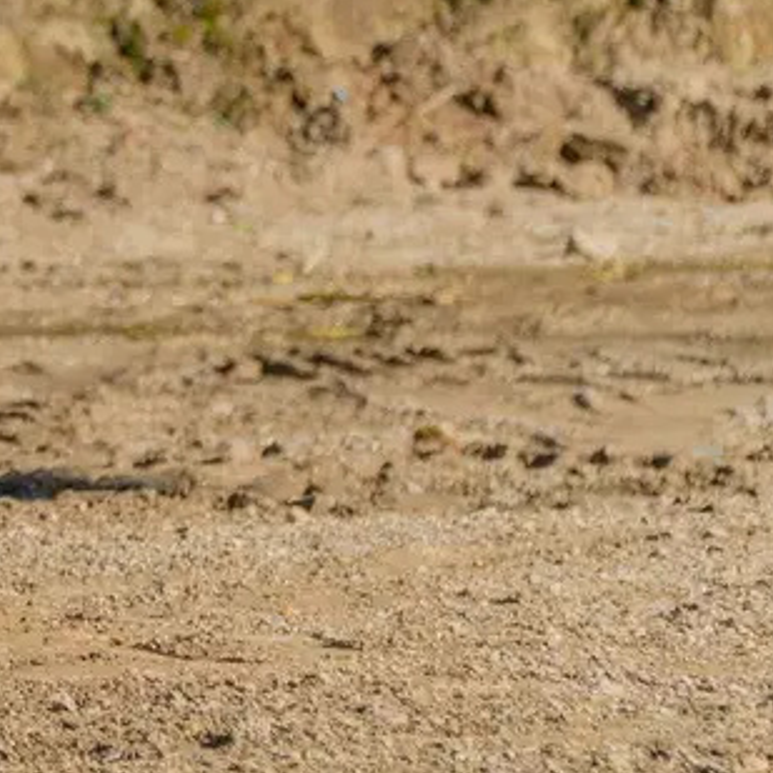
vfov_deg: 4.2
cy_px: 5
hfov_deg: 4.1
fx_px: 10627
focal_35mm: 421
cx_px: -548
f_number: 4
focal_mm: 85
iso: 100
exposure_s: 1/1600
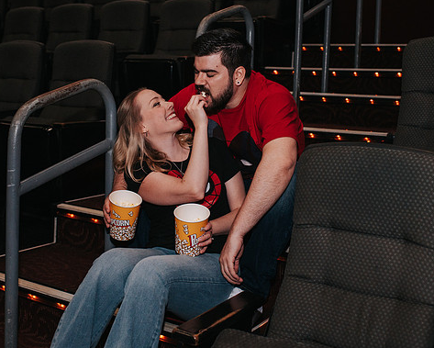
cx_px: 189
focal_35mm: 50
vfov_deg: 30.2
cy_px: 132
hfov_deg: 37.3
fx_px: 643
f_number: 3.2
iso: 1000
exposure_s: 1/160
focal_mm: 35
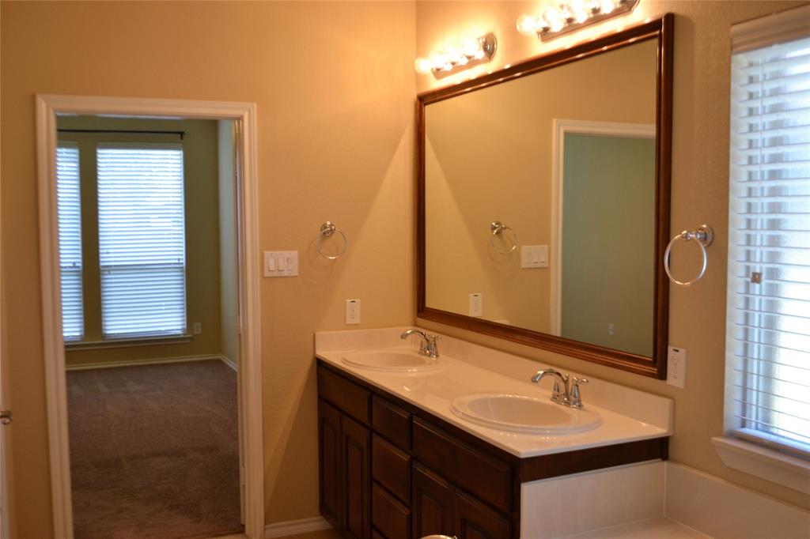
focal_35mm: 36
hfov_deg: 53.1
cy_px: 270
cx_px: 405
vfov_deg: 36.8
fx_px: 810
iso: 400
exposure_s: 1/80
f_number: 4.5
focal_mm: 24
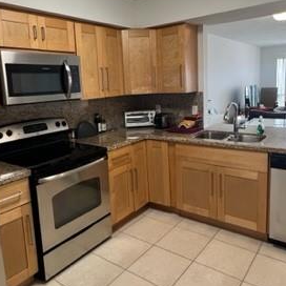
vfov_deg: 58.8
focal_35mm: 27
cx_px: 139
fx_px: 252
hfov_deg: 59.1
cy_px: 123
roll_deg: +2.9
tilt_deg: -8.3
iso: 160
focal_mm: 1.57
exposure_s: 1/60
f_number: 1.8
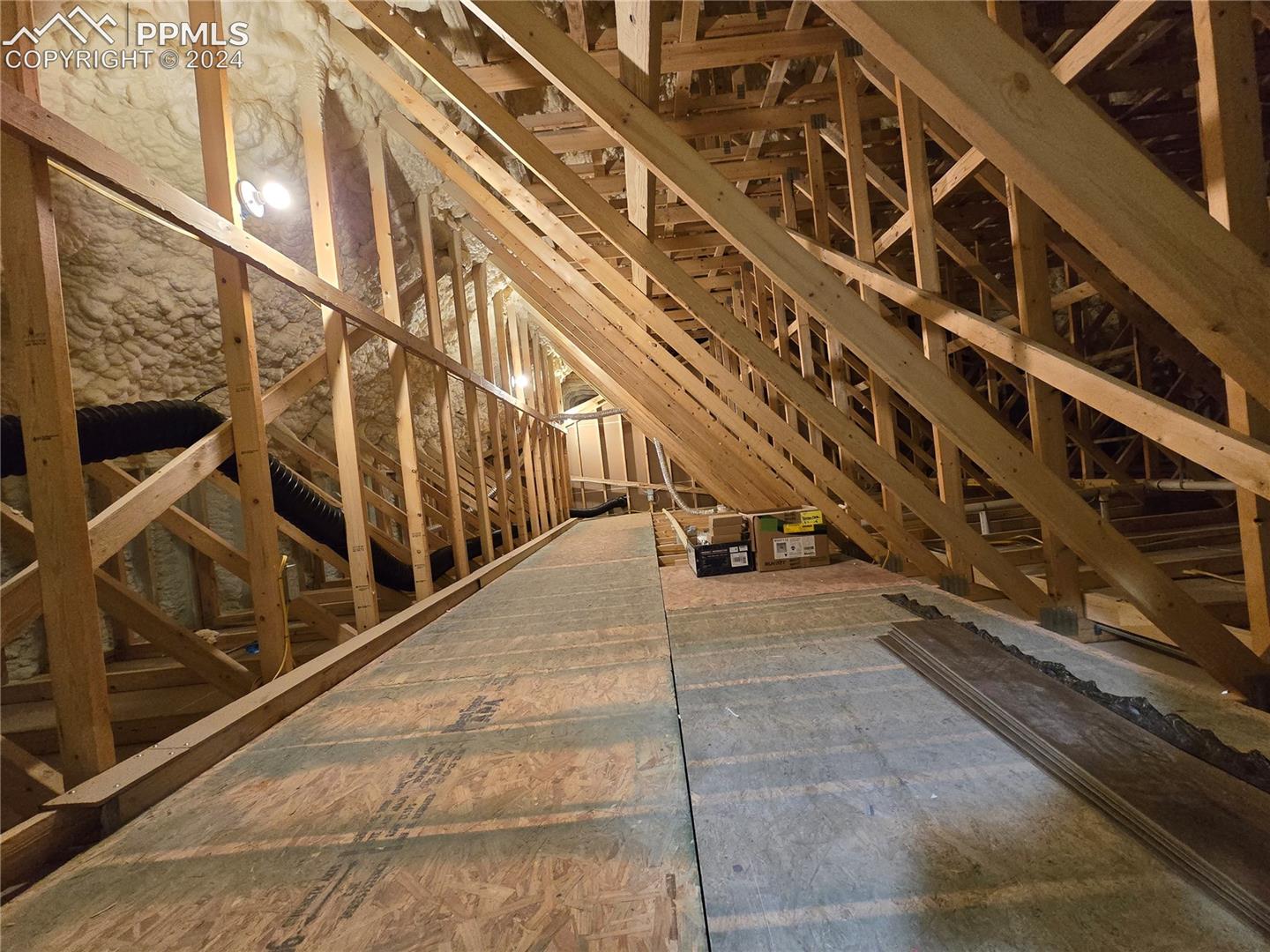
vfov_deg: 89.9
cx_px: 635
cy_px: 476
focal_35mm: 13
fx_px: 477
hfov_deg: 106.2
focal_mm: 2.2
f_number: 2.2
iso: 1000
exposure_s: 1/60
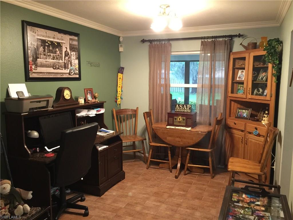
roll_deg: -0.3
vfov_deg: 48.2
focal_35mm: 29
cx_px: 146
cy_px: 110
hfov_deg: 61.7
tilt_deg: -8.1
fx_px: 245
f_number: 2.2
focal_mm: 4.15
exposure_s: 1/8
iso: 125
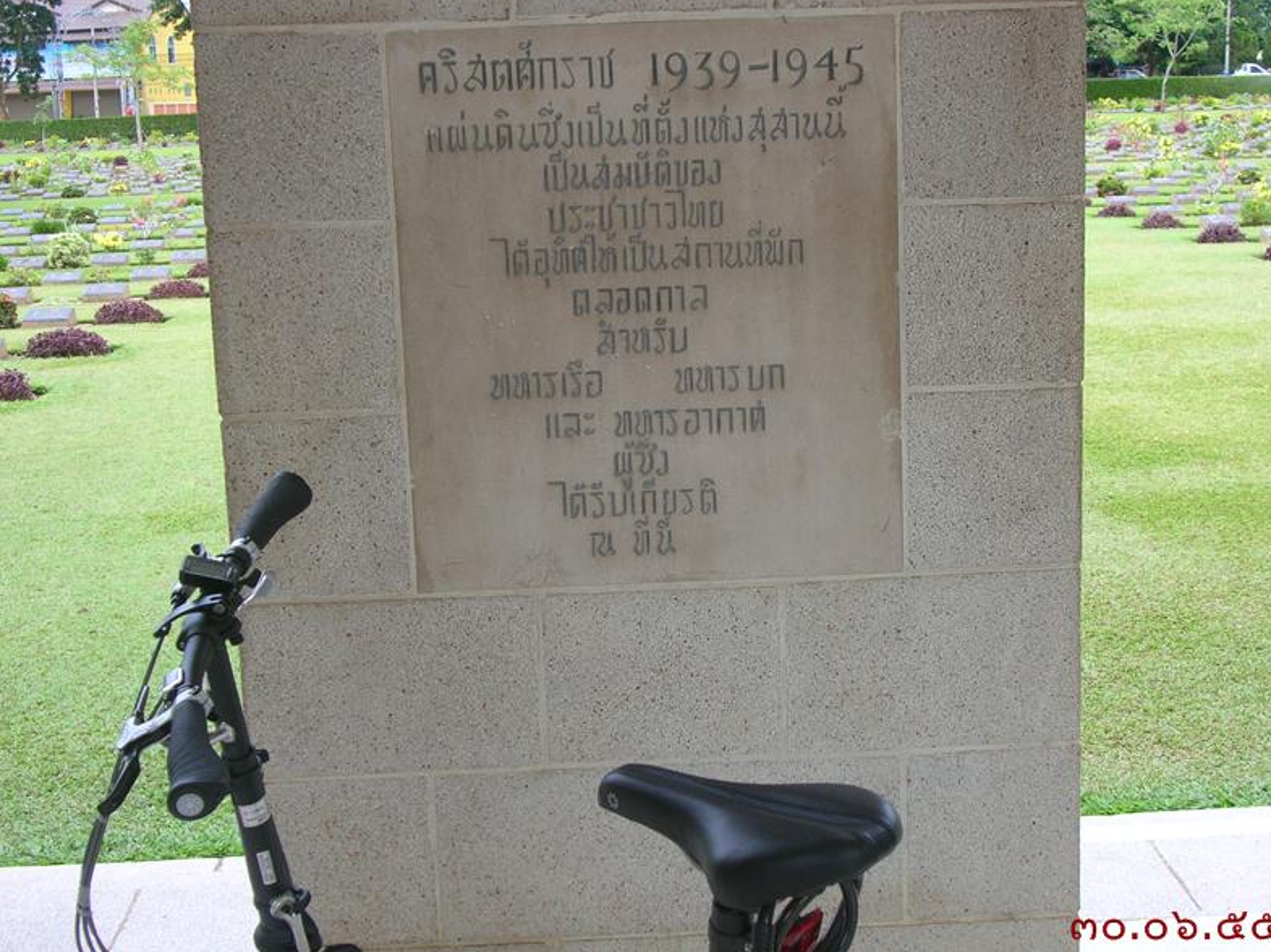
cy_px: 470
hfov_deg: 35.0
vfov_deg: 26.5
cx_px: 644
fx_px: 2019
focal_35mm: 55
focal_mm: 9.1
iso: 50
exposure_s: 1/118
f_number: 3.4
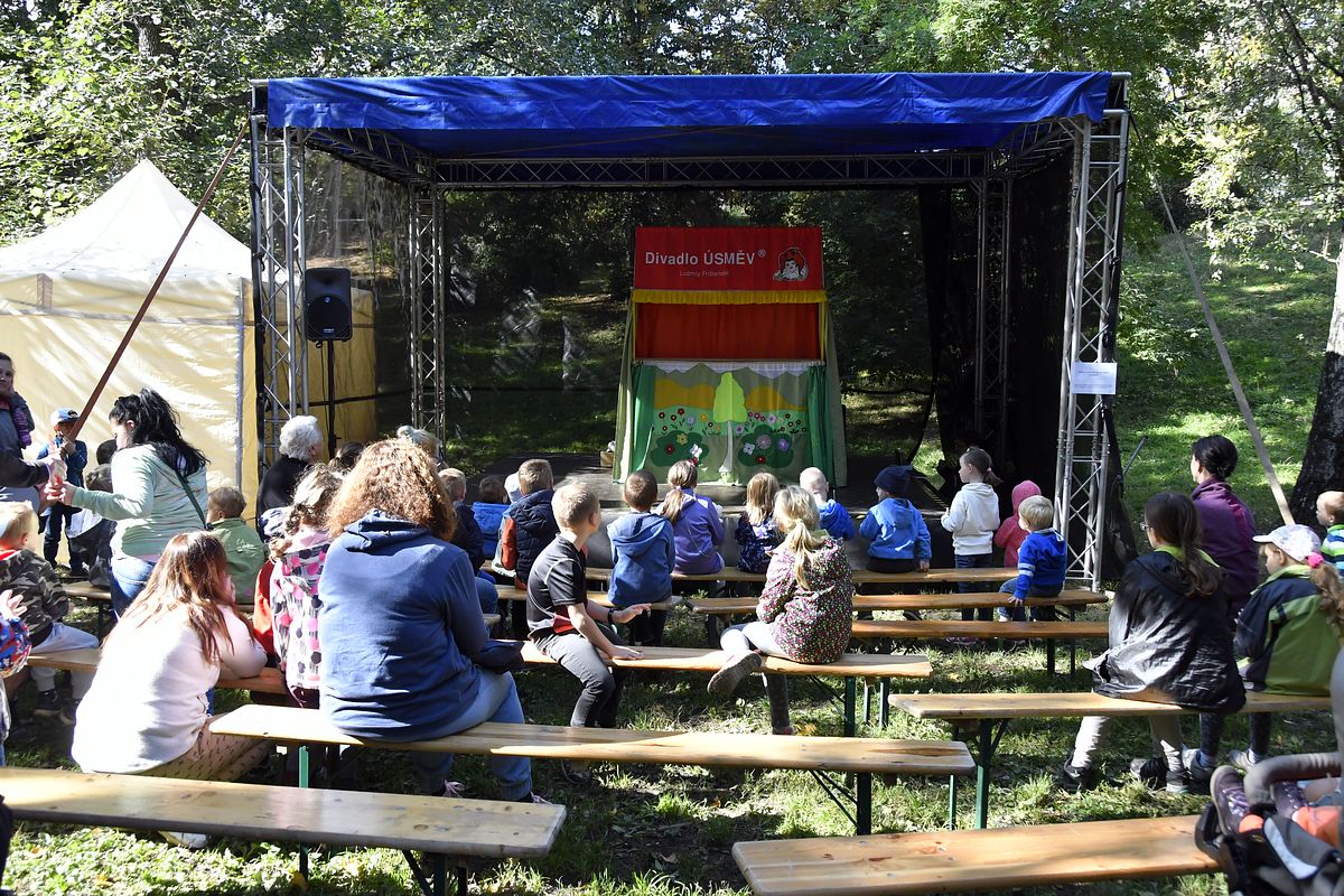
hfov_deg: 61.9
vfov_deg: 43.6
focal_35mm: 30
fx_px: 1120
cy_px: 448
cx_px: 672
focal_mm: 20
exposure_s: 1/640
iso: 1250
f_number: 5.6
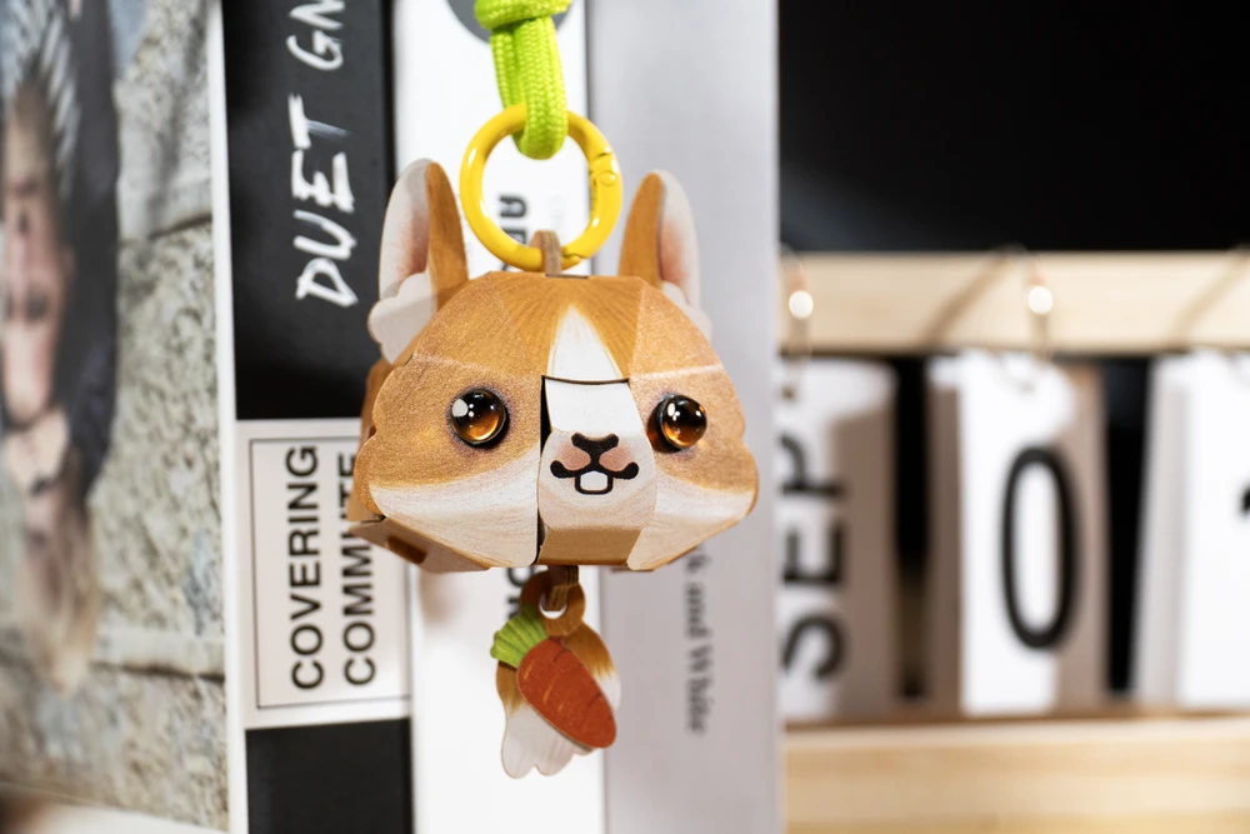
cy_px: 417
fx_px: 2396
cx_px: 625
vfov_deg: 19.7
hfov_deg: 29.2
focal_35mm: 69
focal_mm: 46
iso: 800
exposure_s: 1/800
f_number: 4
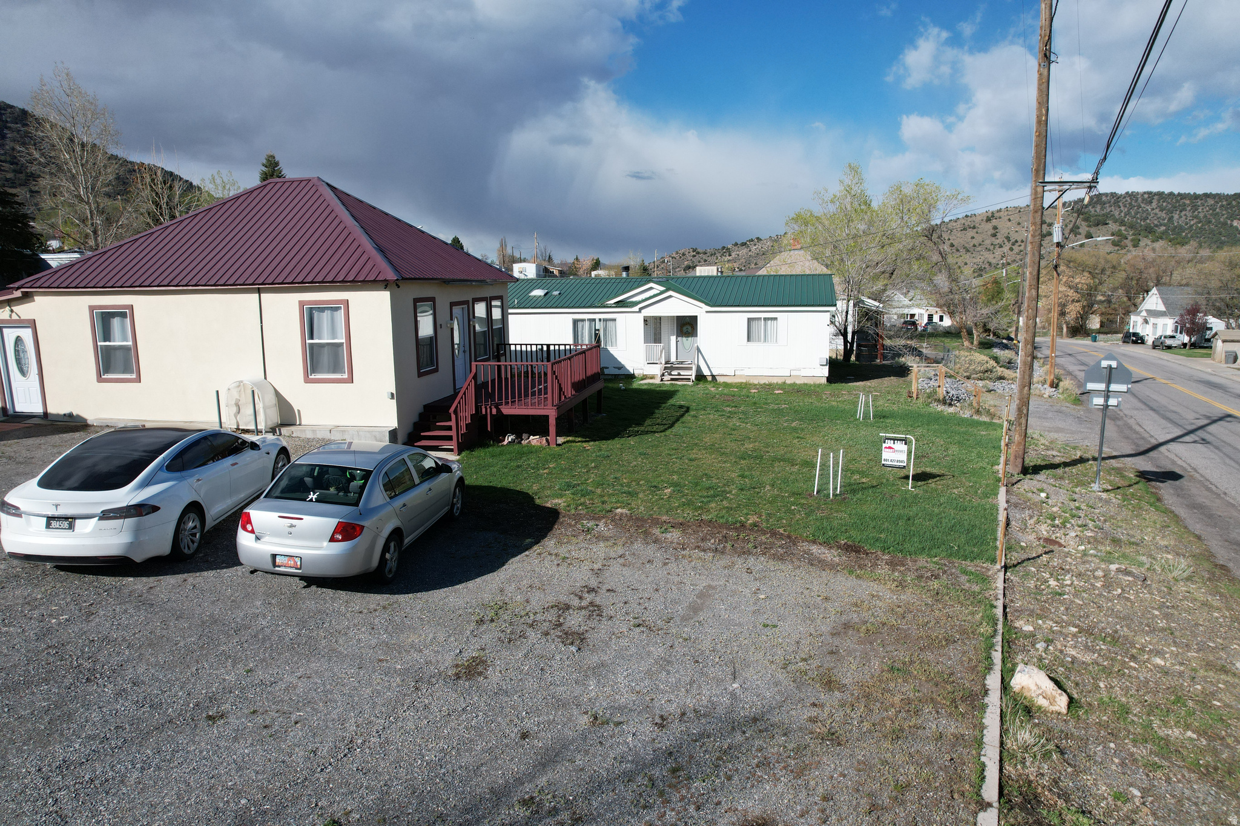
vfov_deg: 57.2
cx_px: 620
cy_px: 413
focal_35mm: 22
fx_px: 758
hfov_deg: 78.6
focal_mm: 8.38
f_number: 2.8
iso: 150
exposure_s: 1/3000
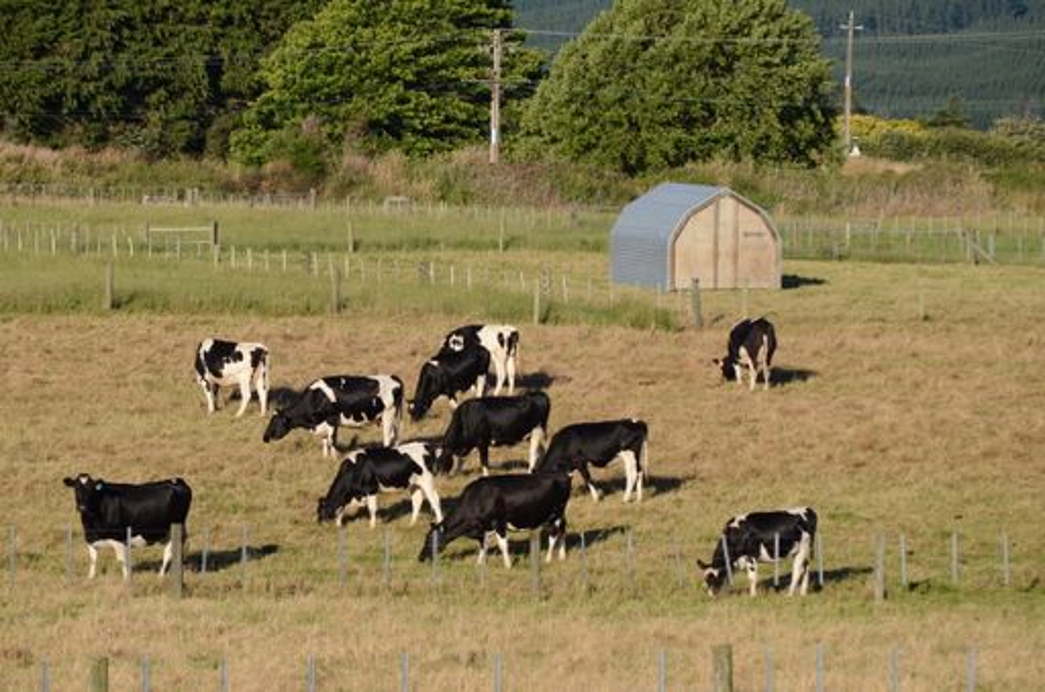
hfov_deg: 9.5
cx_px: 522
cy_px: 346
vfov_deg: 6.3
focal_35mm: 218
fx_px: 6300
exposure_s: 1/1000
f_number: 8
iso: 320
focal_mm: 145
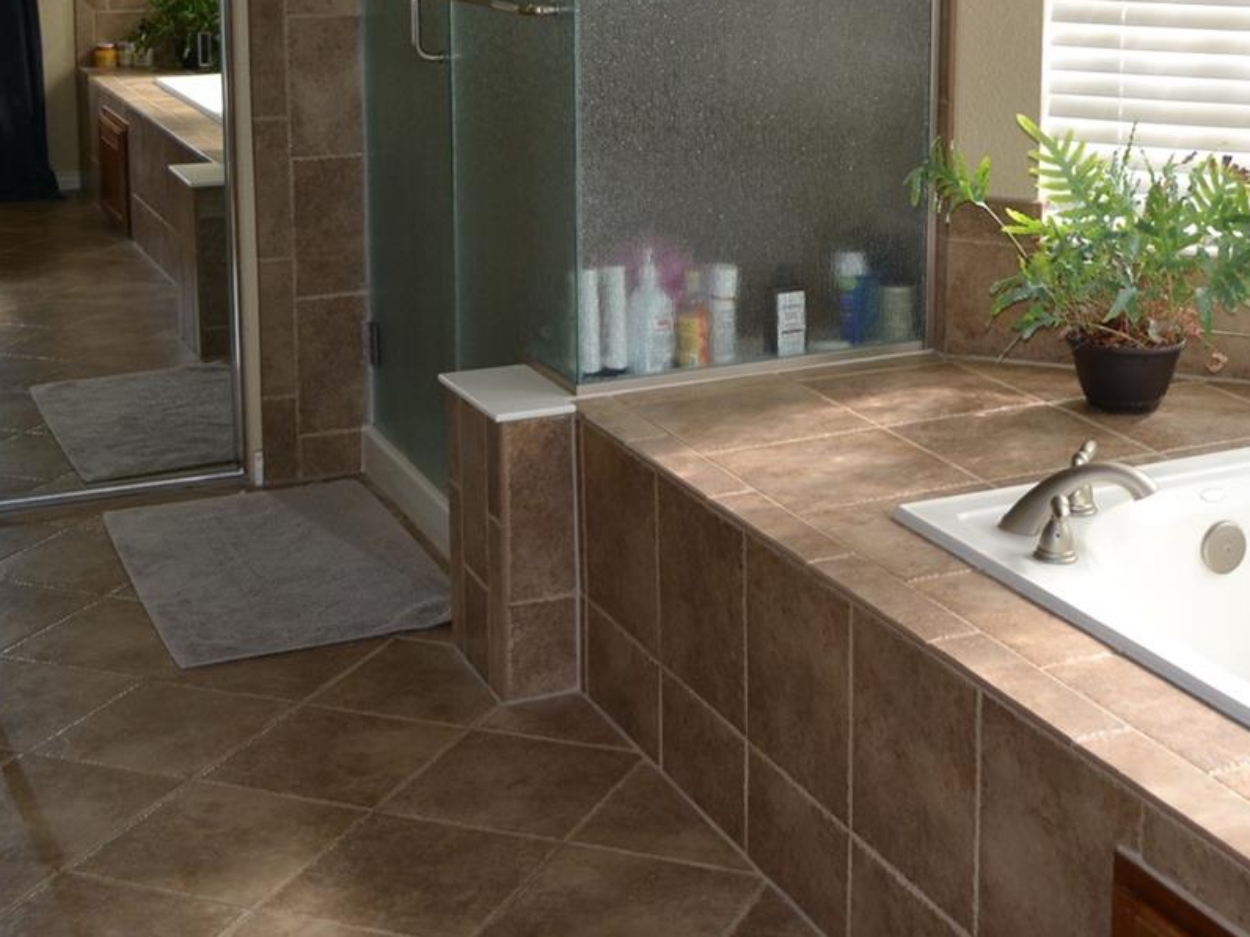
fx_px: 2094
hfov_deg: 32.7
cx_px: 916
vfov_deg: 24.7
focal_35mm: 58
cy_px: 144
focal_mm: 20
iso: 140
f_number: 4
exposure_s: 1/125
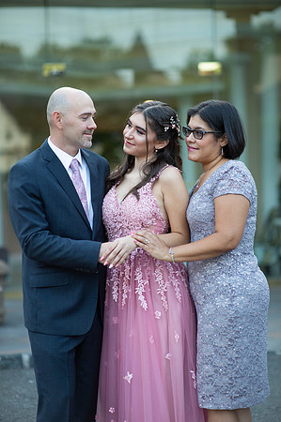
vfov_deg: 23.9
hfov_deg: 16.0
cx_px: 140
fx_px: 997
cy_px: 211
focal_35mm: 85
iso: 250
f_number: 2
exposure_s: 1/500
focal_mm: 85
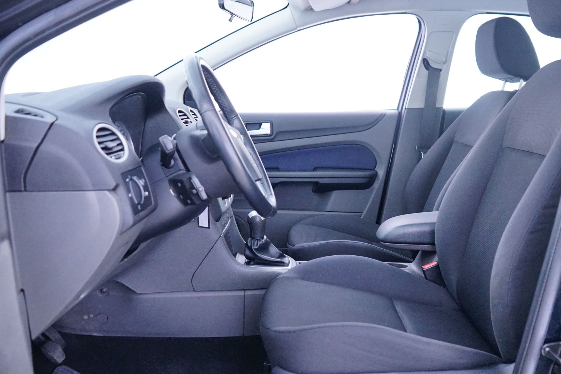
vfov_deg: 36.8
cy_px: 209
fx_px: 561
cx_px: 338
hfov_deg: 52.7
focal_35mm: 36
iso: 3200
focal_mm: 29
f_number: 4.5
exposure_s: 1/13
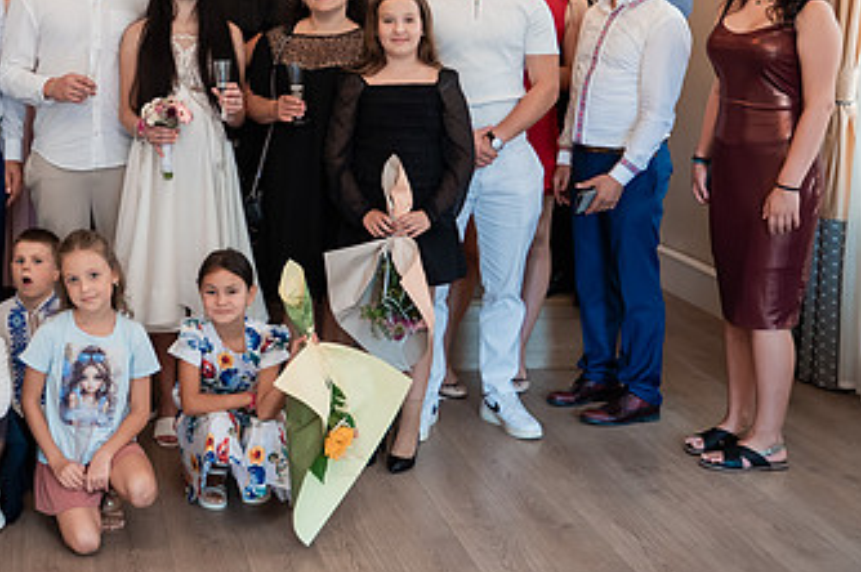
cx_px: 122
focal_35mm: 58
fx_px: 1386
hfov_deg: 33.1
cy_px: 142
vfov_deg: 23.1
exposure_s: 1/200
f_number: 2.8
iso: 1600
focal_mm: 28
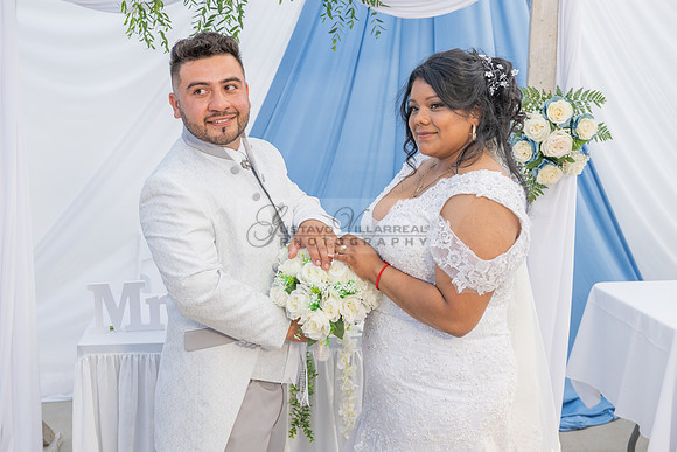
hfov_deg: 43.6
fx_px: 846
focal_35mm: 45
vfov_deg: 29.9
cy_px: 226
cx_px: 338
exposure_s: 1/125
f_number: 5.6
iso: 200
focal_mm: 45
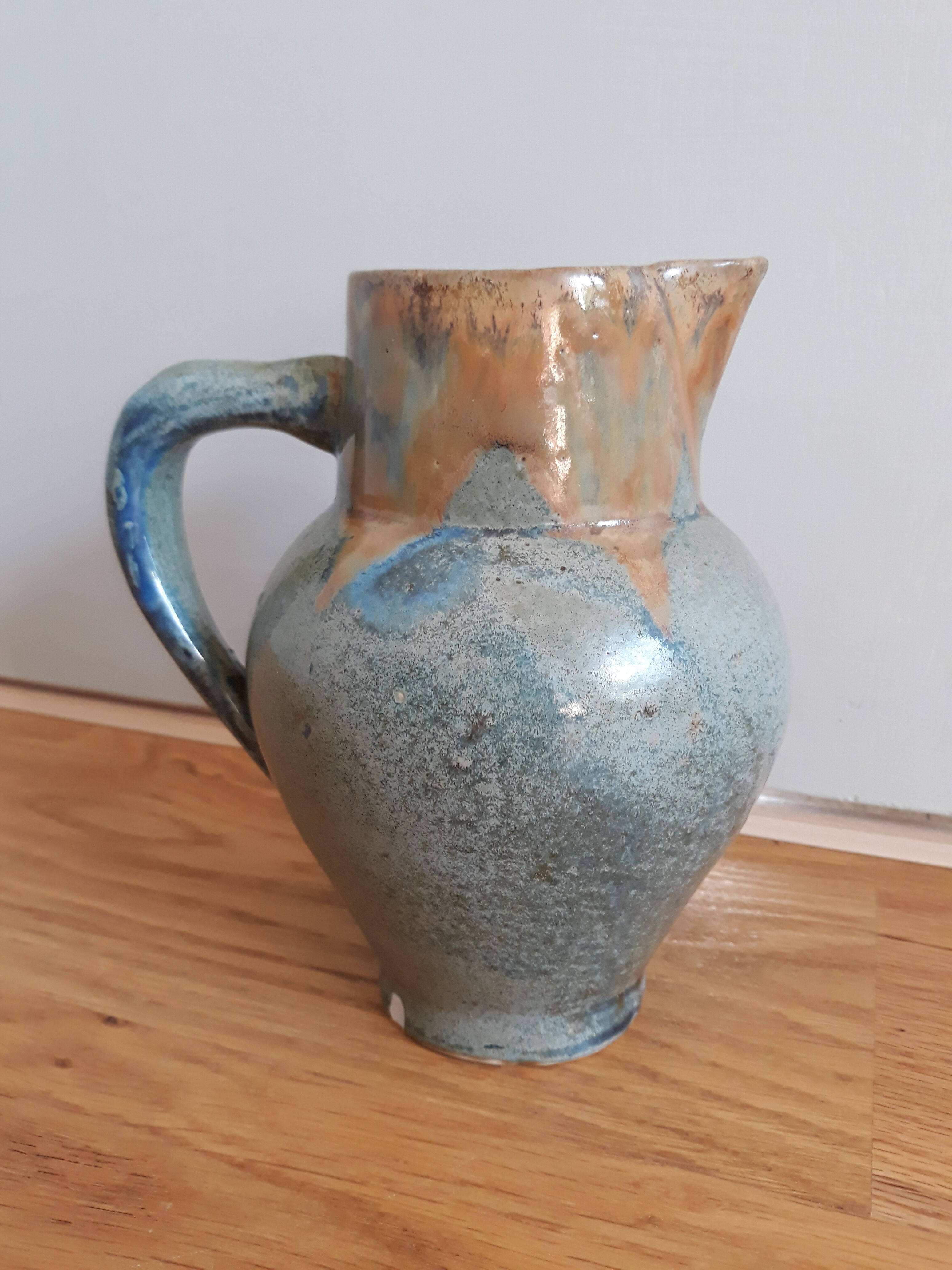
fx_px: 990
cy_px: 635
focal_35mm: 27
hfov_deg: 51.4
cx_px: 476
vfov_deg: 65.3
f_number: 1.7
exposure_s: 1/50
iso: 160
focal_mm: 3.71
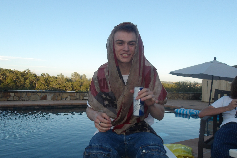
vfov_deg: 44.9
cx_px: 117
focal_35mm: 29
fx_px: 191
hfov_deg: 63.7
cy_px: 89
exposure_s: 1/60
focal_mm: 4.9
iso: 209
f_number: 10.4
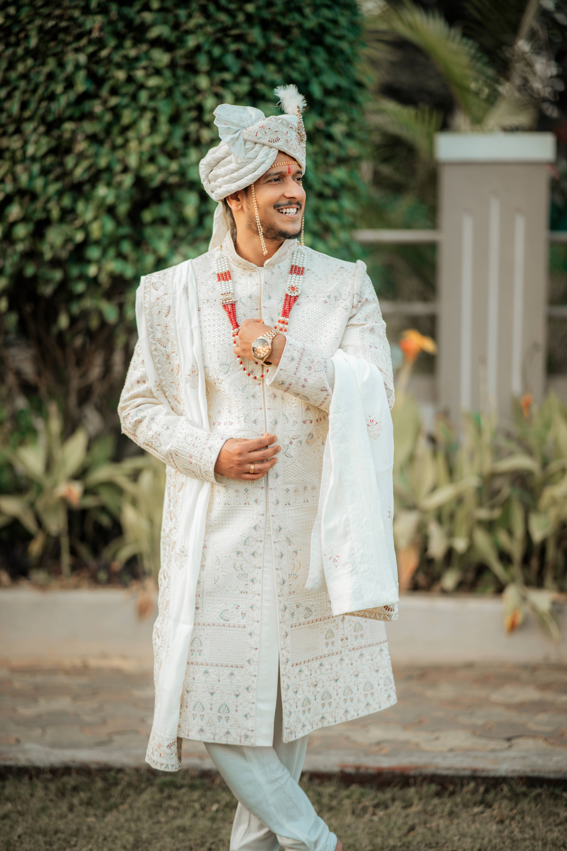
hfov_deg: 16.1
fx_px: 2008
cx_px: 284
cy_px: 426
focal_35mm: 85
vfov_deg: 23.9
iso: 100
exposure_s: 1/320
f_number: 1.4
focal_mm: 85
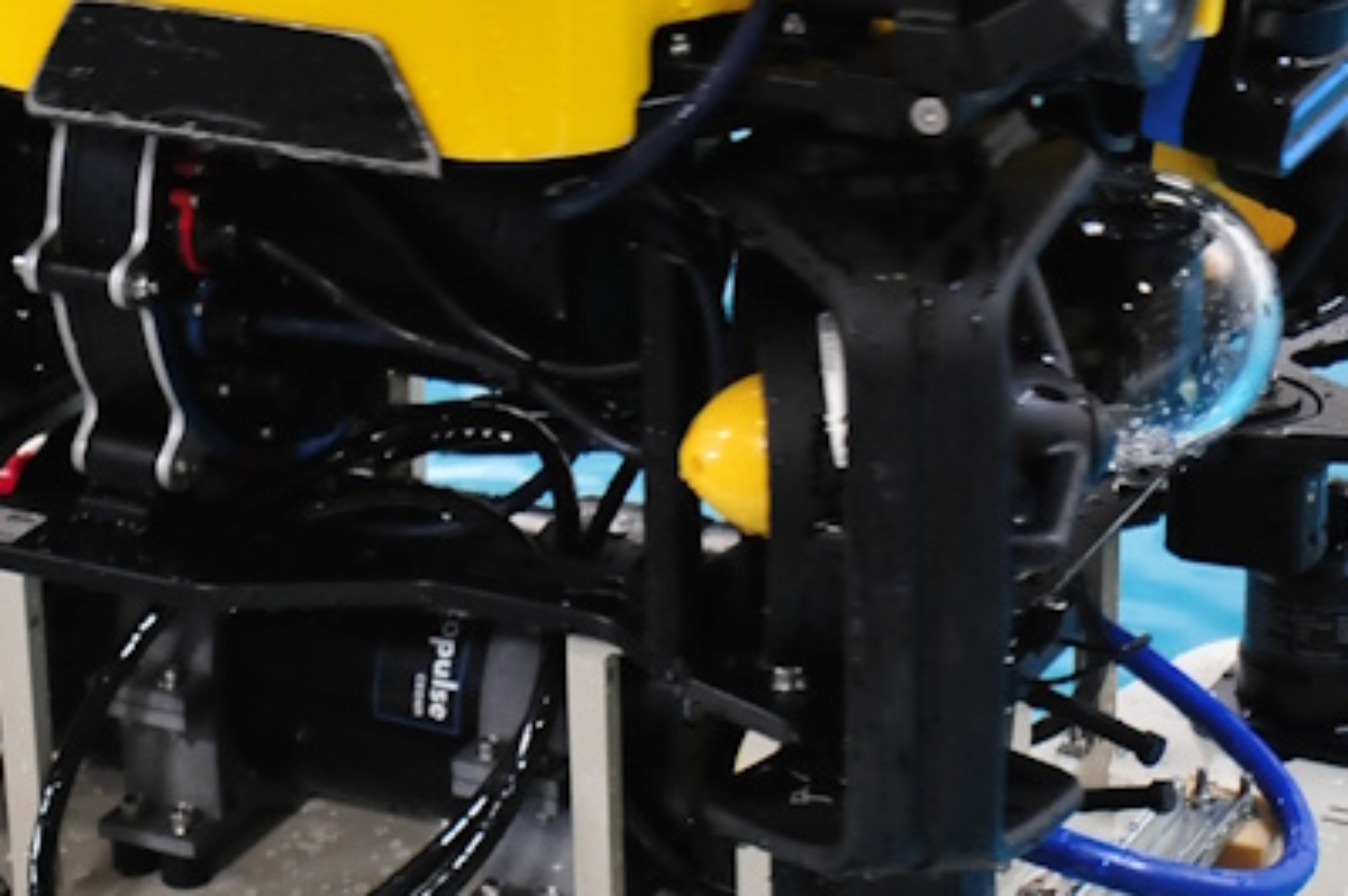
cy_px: 406
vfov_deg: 12.2
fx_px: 4209
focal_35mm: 112
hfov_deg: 18.1
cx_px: 401
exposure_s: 1/80
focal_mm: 25
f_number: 4
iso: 800
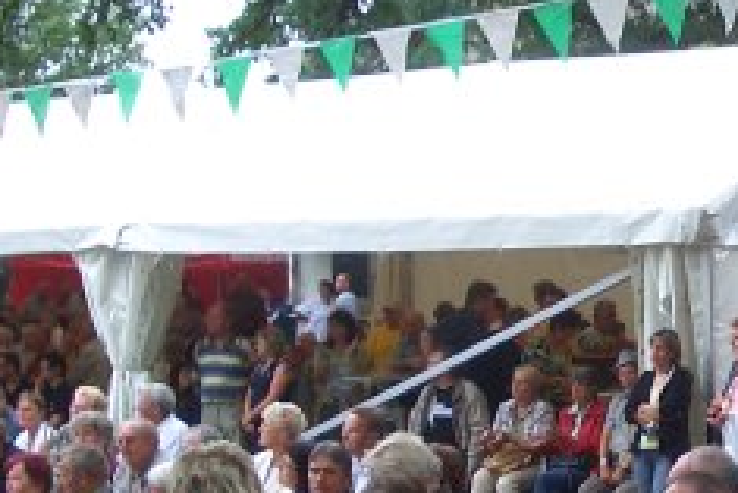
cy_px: 374
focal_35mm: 99
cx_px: 754
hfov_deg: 19.9
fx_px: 2031
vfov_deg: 13.8
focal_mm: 5.8
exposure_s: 1/80
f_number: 2.6
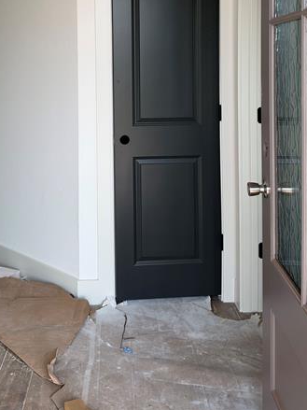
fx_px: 497
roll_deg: +0.3
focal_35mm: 42
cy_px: 86
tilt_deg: +0.3
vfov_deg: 42.9
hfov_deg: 34.2
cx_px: 124
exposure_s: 1/322
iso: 80
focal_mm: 6.93
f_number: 1.8
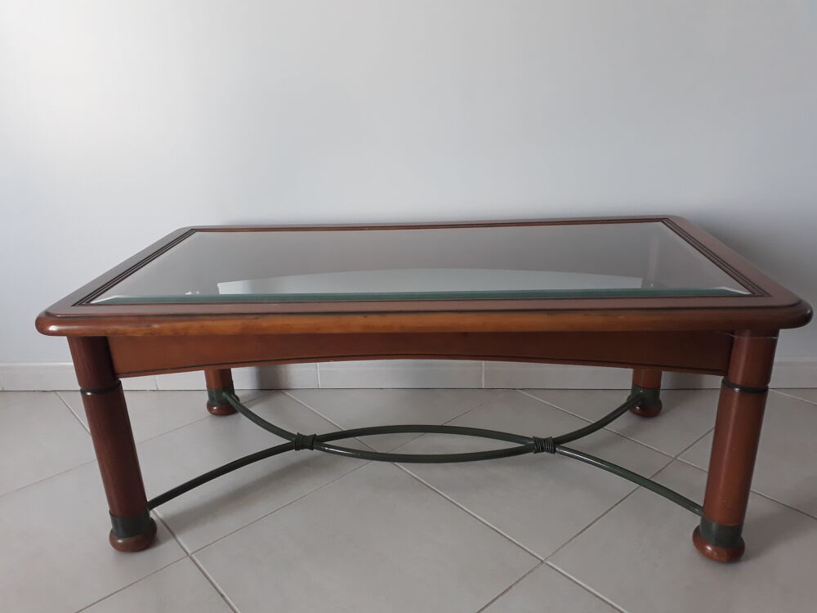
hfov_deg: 65.3
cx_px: 408
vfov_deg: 51.4
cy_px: 306
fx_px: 637
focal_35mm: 27
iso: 160
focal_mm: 3.6
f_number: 1.9
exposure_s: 1/33
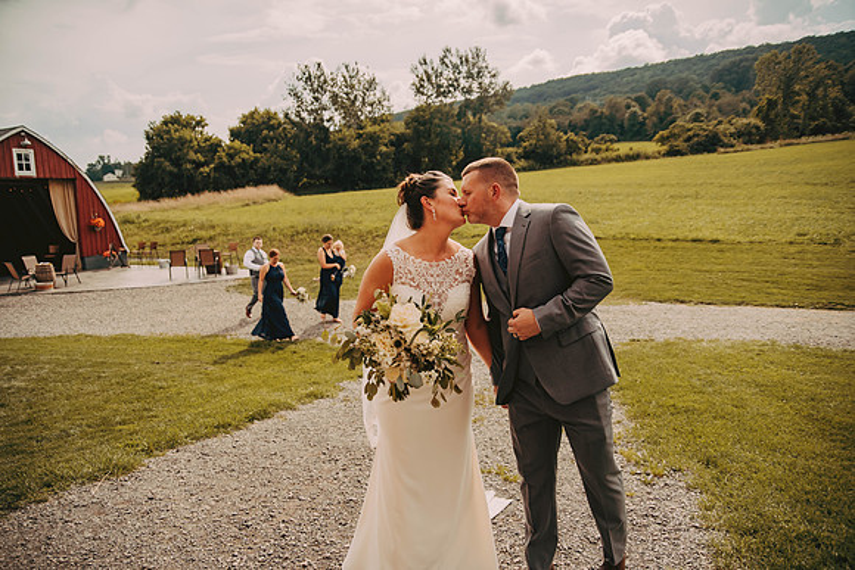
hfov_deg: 65.5
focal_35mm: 28
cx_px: 428
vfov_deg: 46.4
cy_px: 285
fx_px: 665
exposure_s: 1/2500
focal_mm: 28
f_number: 2.8
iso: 250
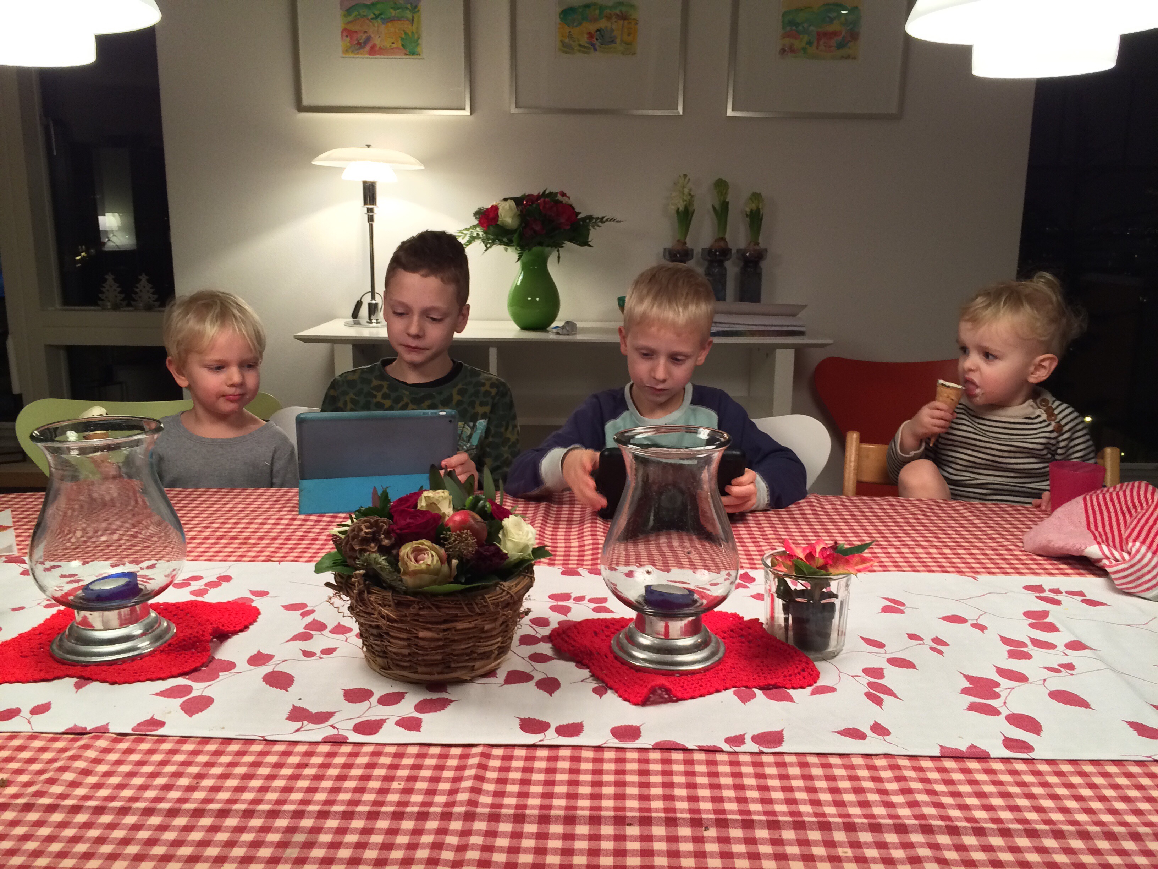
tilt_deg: -13.1
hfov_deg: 61.7
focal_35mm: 29
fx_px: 970
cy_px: 434
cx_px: 579
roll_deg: -0.6
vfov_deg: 48.2
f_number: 2.2
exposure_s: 1/33
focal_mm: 4.15
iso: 160
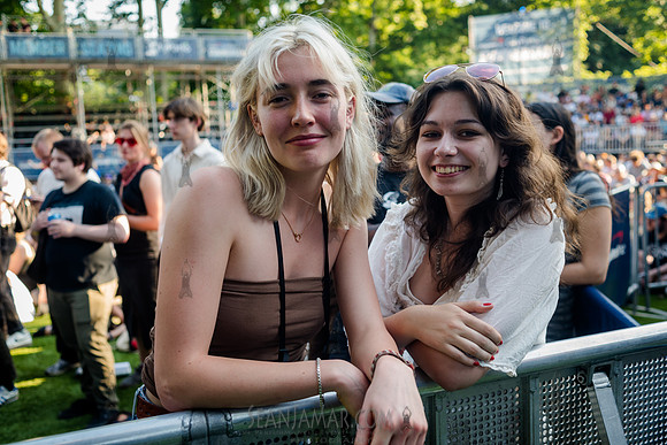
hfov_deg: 54.4
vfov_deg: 37.9
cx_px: 334
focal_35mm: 35
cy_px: 222
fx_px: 649
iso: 320
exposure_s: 1/200
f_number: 3.5
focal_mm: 35
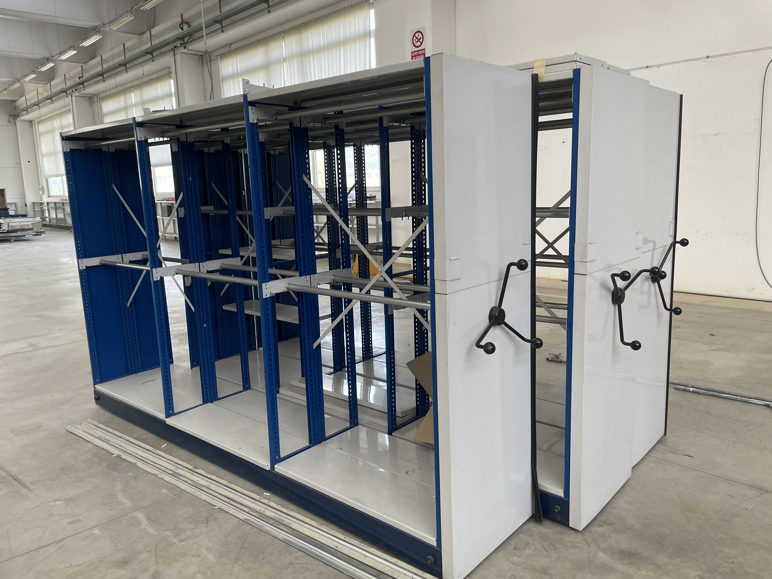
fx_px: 580
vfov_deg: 53.1
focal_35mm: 26
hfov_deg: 67.3
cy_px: 290
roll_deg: +1.0
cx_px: 386
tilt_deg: -9.3
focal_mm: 4.2
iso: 125
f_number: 1.6
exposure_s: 1/121
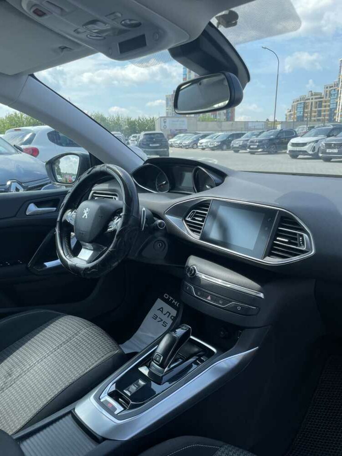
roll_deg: -0.4
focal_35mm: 26
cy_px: 228
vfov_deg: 67.3
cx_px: 171
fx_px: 343
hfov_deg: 53.1
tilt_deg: -13.0
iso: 32
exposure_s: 1/888
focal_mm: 4.2
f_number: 1.6
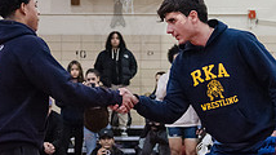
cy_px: 130
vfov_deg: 9.6
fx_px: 914
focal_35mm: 125
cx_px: 117
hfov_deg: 17.2
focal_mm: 44
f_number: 3.2
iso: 8000
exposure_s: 1/200
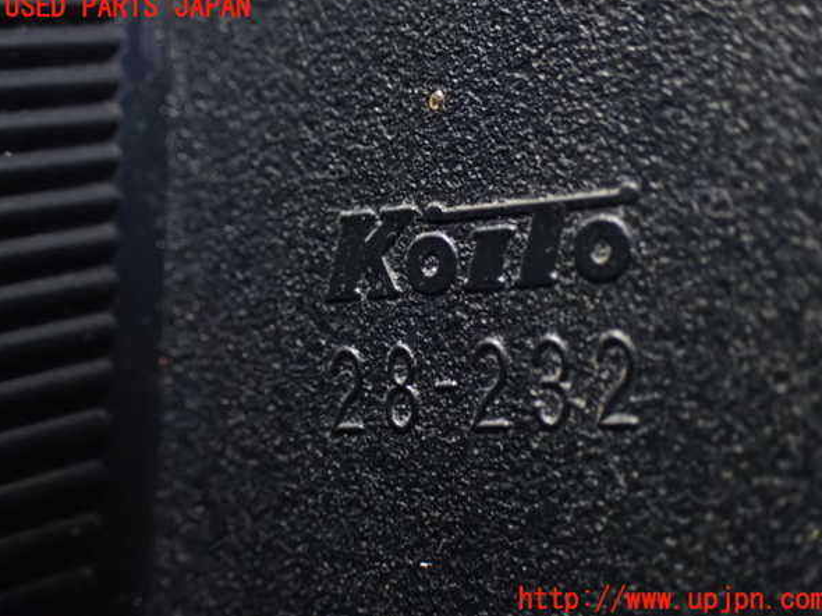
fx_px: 1400
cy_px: 304
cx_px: 415
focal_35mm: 59
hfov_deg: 32.7
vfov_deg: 24.8
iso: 1600
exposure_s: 1/8
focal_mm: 10.35
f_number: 3.5
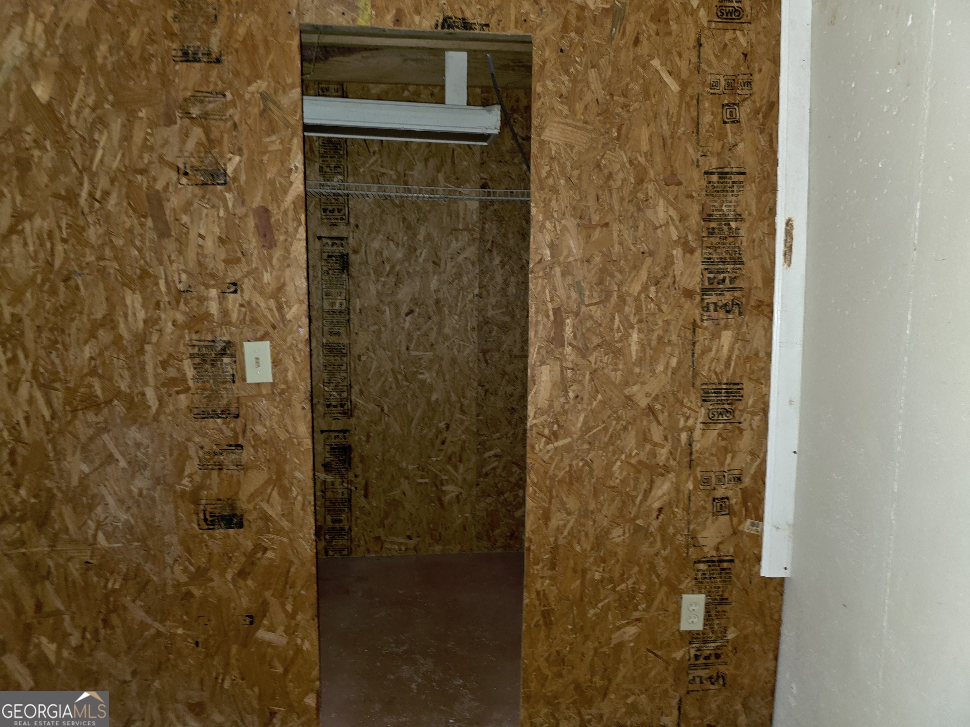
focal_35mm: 23
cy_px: 364
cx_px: 485
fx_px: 644
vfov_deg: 58.9
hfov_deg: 73.9
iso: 200
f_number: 1.7
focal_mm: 6.3
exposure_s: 1/12
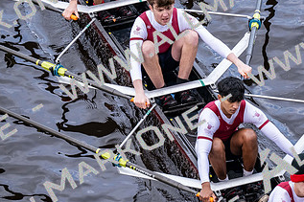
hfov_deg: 5.6
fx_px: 3089
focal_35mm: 366
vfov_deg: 3.8
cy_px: 103
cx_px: 177
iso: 1600
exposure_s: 1/2000
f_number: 2.8
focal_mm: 200
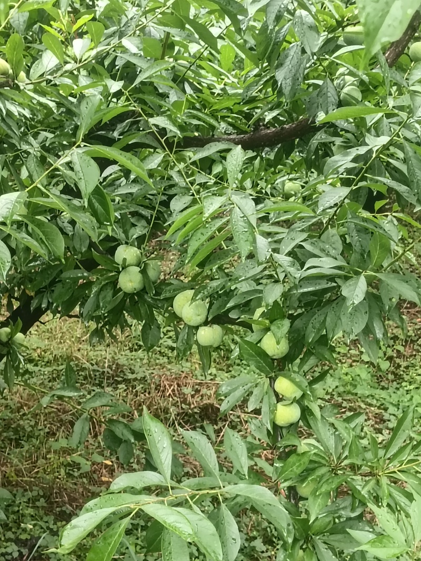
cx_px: 210
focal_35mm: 71
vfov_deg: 27.4
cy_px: 280
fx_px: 1152
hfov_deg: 20.7
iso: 221
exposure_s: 1/33.3
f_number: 1.8
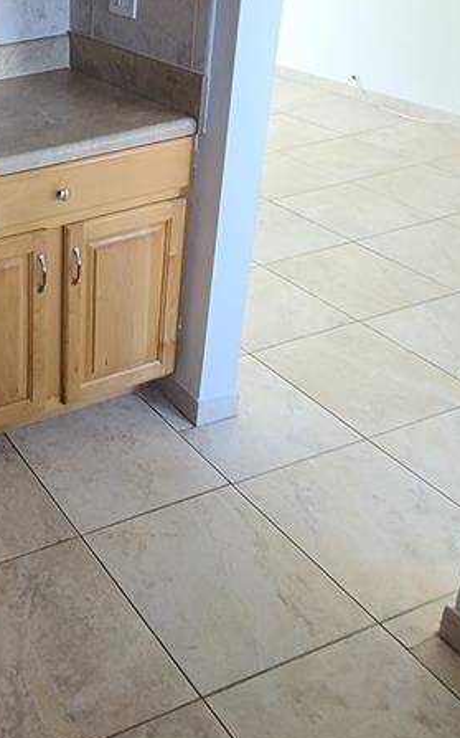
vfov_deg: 50.8
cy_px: 193
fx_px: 743
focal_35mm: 37
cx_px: -125
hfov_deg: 28.7
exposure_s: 1/60
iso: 80
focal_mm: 2.2
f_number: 2.2
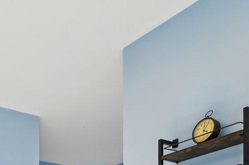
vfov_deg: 18.5
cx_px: -26
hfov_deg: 30.0
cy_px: 283
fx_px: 415
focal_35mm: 60
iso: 100
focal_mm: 14
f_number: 8
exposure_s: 1/20
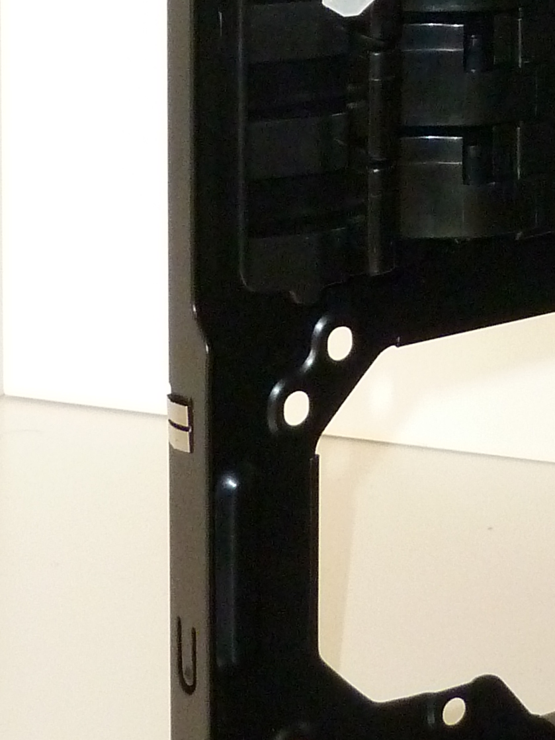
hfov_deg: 10.1
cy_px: -438
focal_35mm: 143
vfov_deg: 12.9
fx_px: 3058
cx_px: 781
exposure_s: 1/60
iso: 400
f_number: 3.6
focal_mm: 6.5
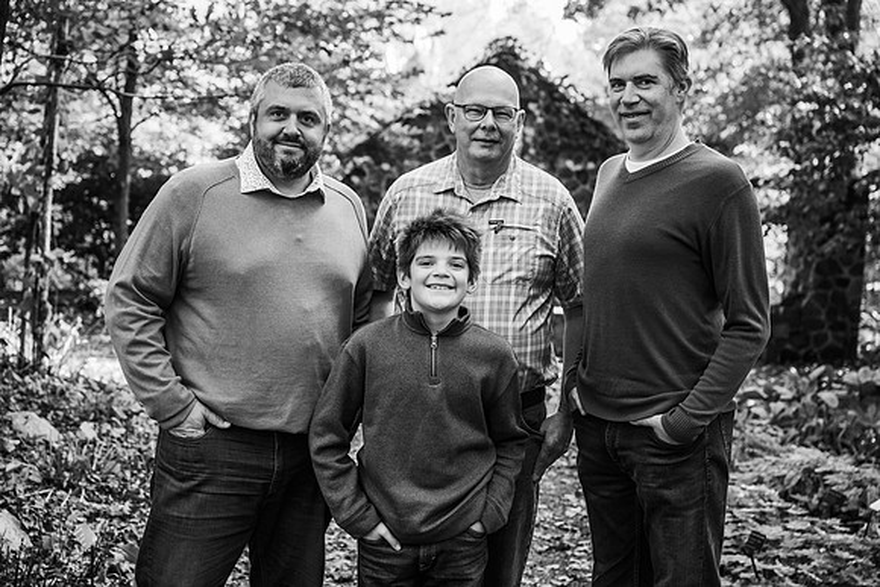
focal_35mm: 52
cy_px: 294
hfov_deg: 38.2
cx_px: 440
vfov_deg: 26.0
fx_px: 1271
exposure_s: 1/320
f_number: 4
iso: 500
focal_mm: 52
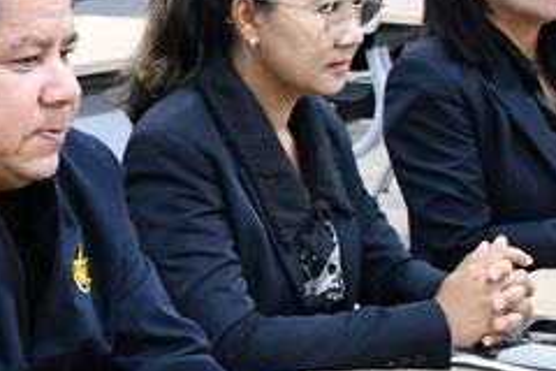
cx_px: -315
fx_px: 1776
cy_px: 71
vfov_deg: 11.9
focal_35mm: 115
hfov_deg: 16.1
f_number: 3.5
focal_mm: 18
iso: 2500
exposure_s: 1/125
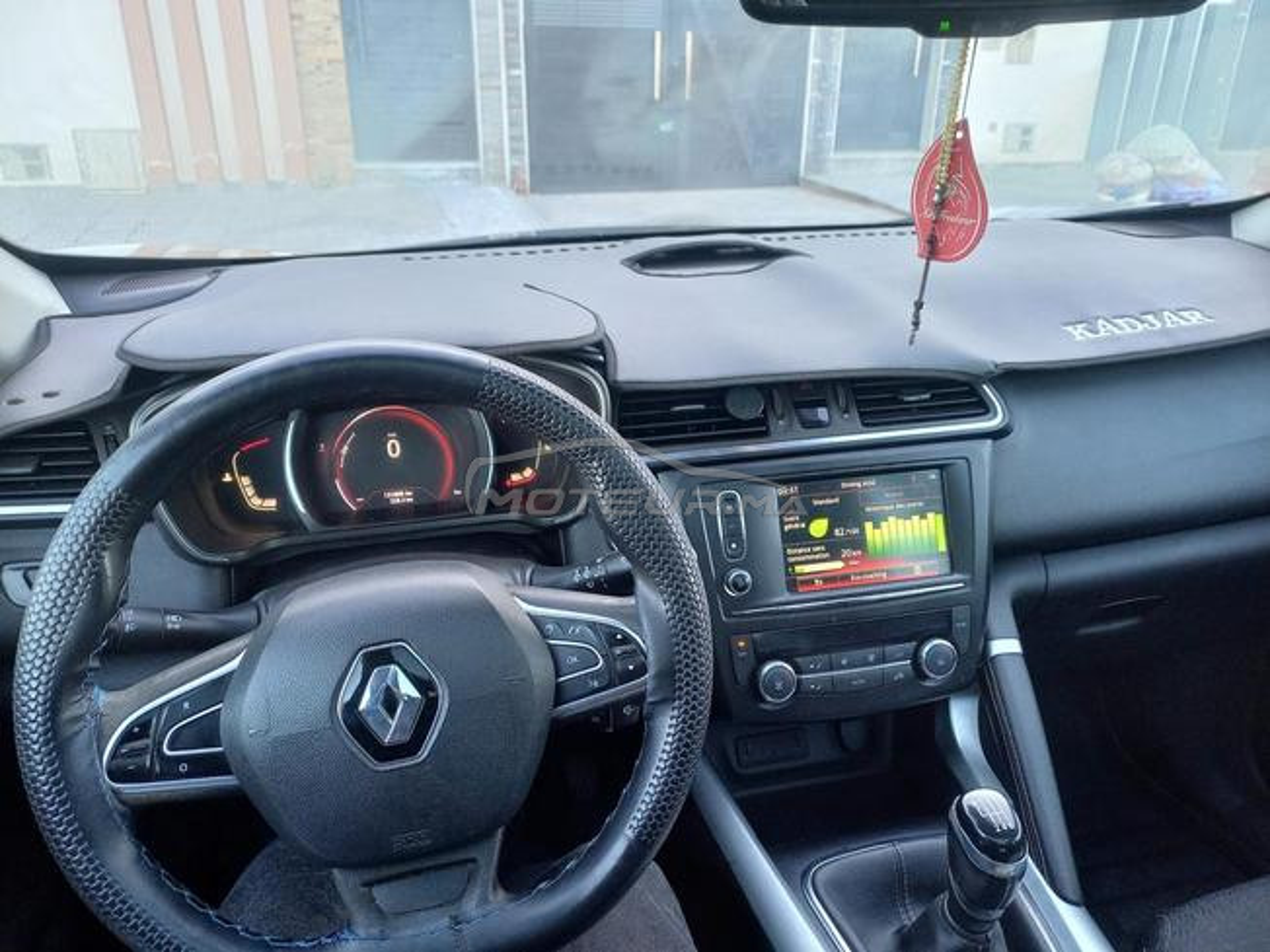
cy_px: 476
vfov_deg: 54.9
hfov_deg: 69.4
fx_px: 917
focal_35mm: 25
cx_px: 635
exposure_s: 1/50
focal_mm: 4.65
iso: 160
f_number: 1.8
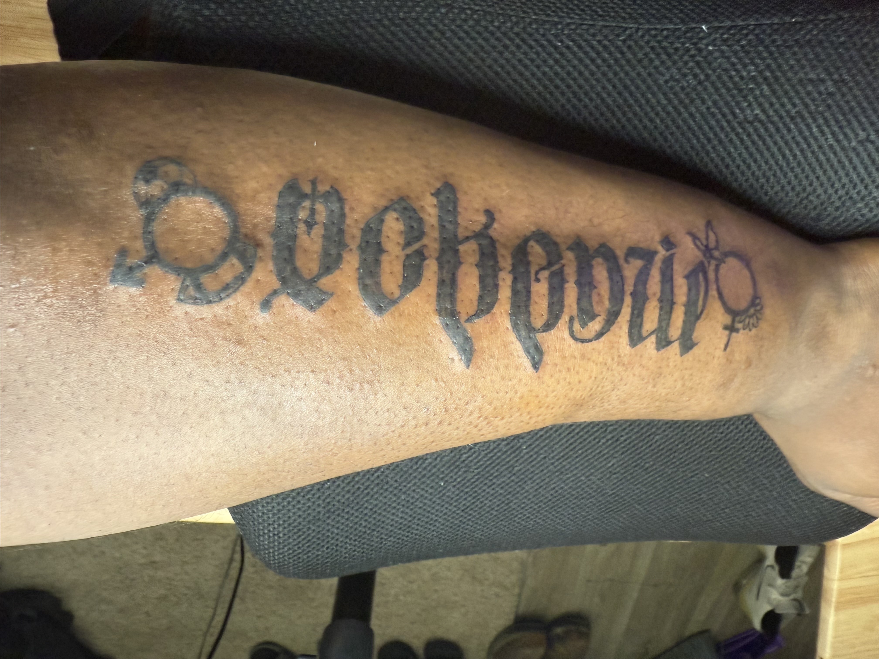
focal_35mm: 24
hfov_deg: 71.6
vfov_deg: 56.8
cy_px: 330
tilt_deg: -58.5
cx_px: 440
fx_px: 609
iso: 320
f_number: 2.2
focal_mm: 2.22
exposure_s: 1/60
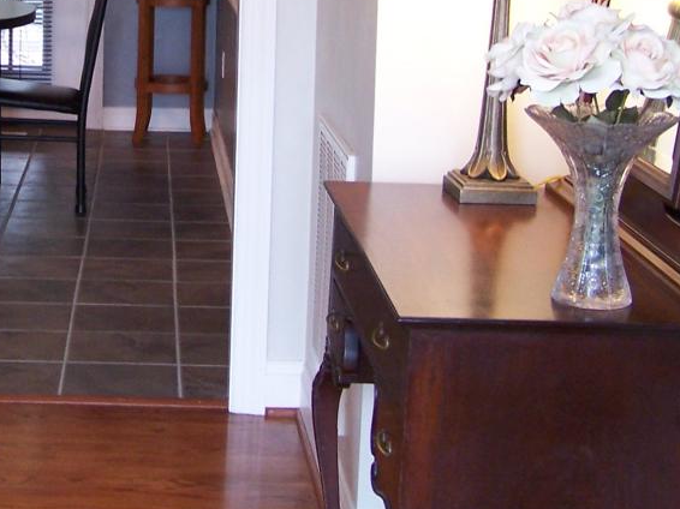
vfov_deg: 16.7
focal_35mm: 86
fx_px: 1689
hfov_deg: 22.5
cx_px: 143
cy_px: -18
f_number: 2.8
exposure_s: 1/15
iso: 140
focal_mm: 6.3
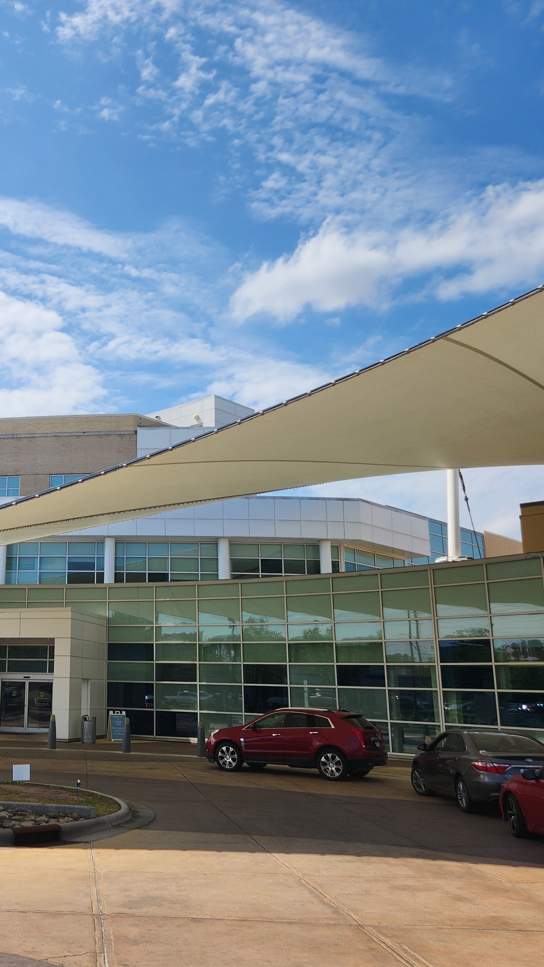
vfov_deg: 58.0
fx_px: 872
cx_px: 79
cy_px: 483
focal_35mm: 34
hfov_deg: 33.3
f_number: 1.8
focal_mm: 5.4
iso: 20
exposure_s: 1/3238
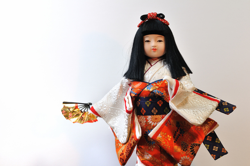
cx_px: 125
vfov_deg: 18.1
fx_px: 520
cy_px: 83
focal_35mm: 75
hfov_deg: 27.0
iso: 200
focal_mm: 50
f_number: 6.3
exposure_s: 1/6
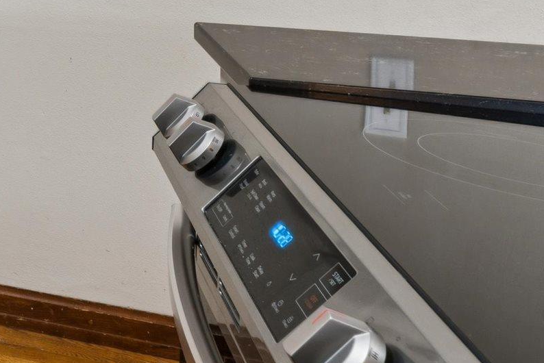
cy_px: -172
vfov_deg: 19.5
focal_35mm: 61
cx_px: -386
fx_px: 923
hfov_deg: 22.5
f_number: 13
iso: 400
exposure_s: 1/1.25
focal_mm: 15.8
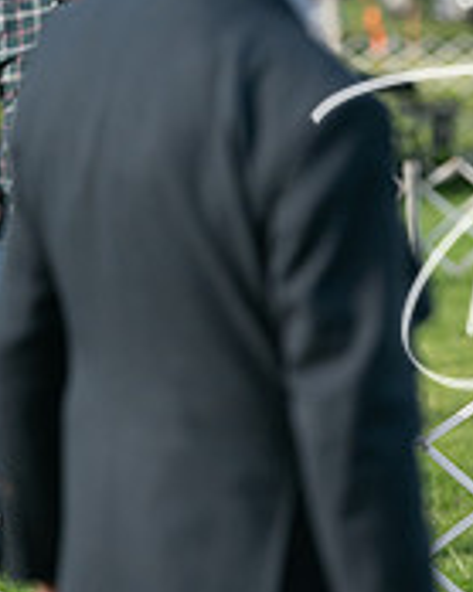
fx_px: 7899
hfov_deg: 3.4
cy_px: 439
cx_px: 817
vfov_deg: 4.3
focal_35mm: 451
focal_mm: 144
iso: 400
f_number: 3.2
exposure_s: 1/2000
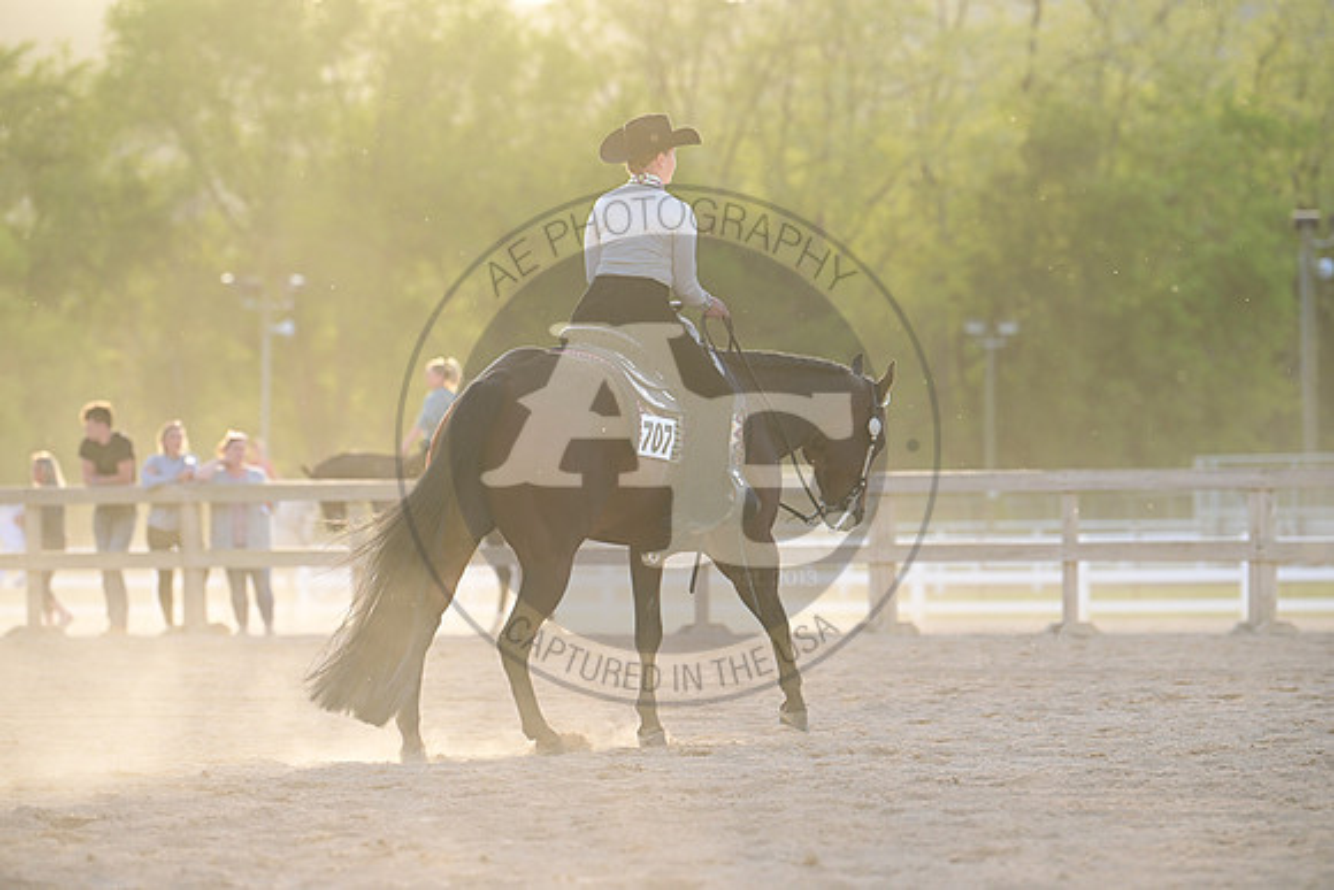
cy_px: 445
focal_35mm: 200
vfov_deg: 6.9
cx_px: 667
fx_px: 7412
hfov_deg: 10.3
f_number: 4.5
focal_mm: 200
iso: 1250
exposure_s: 1/1600
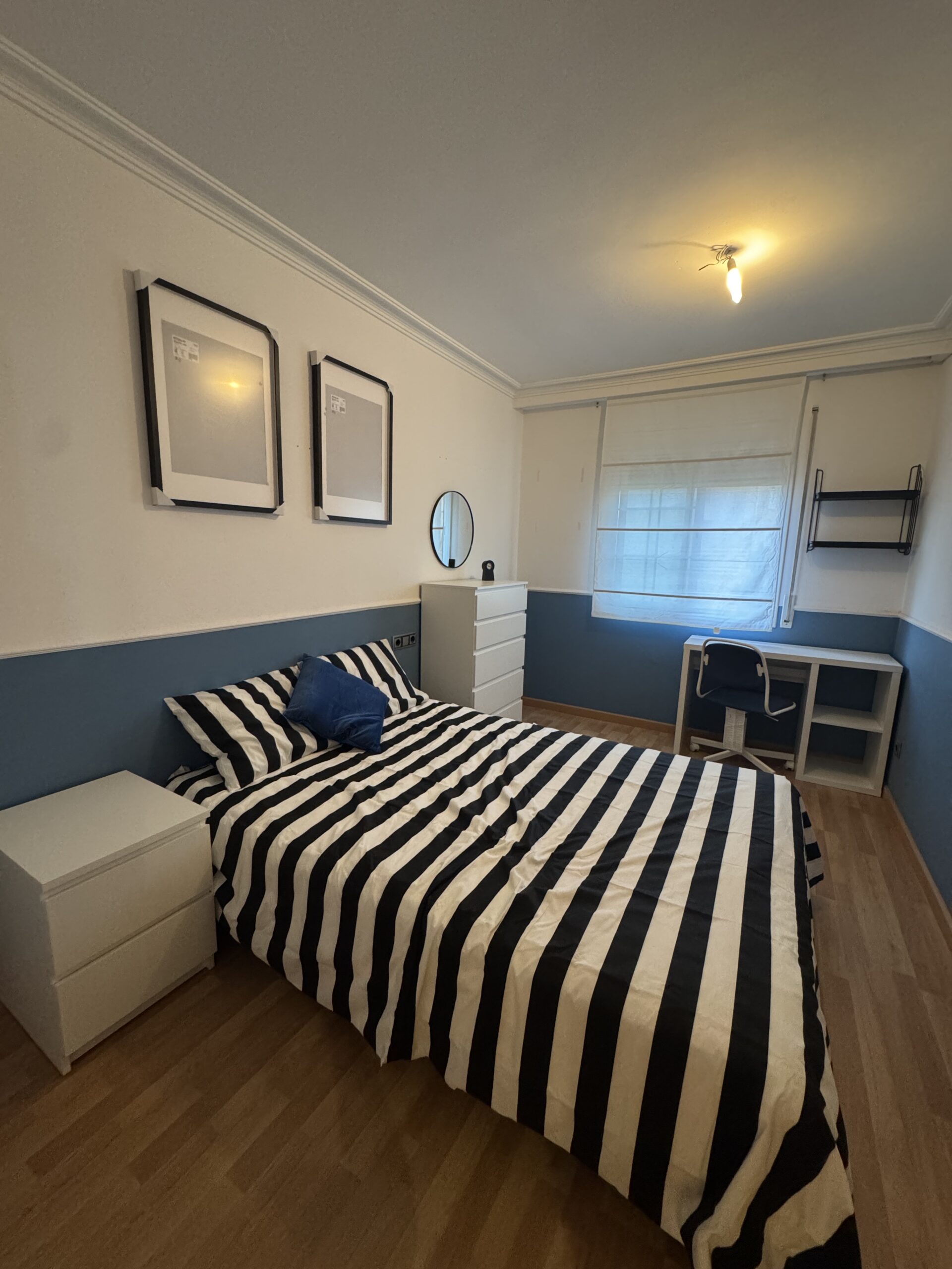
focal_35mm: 14
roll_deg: -2.0
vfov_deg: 102.1
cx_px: 476
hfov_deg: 85.7
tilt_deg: -9.5
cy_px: 634
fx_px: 513
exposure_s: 1/50
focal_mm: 2.22
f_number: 2.2
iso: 640
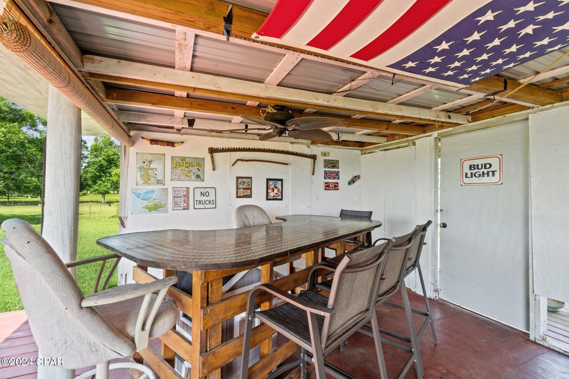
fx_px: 237
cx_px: 284
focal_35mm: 15
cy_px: 190
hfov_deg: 100.4
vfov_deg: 77.3
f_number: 8
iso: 100
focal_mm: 10
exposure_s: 1/2.5
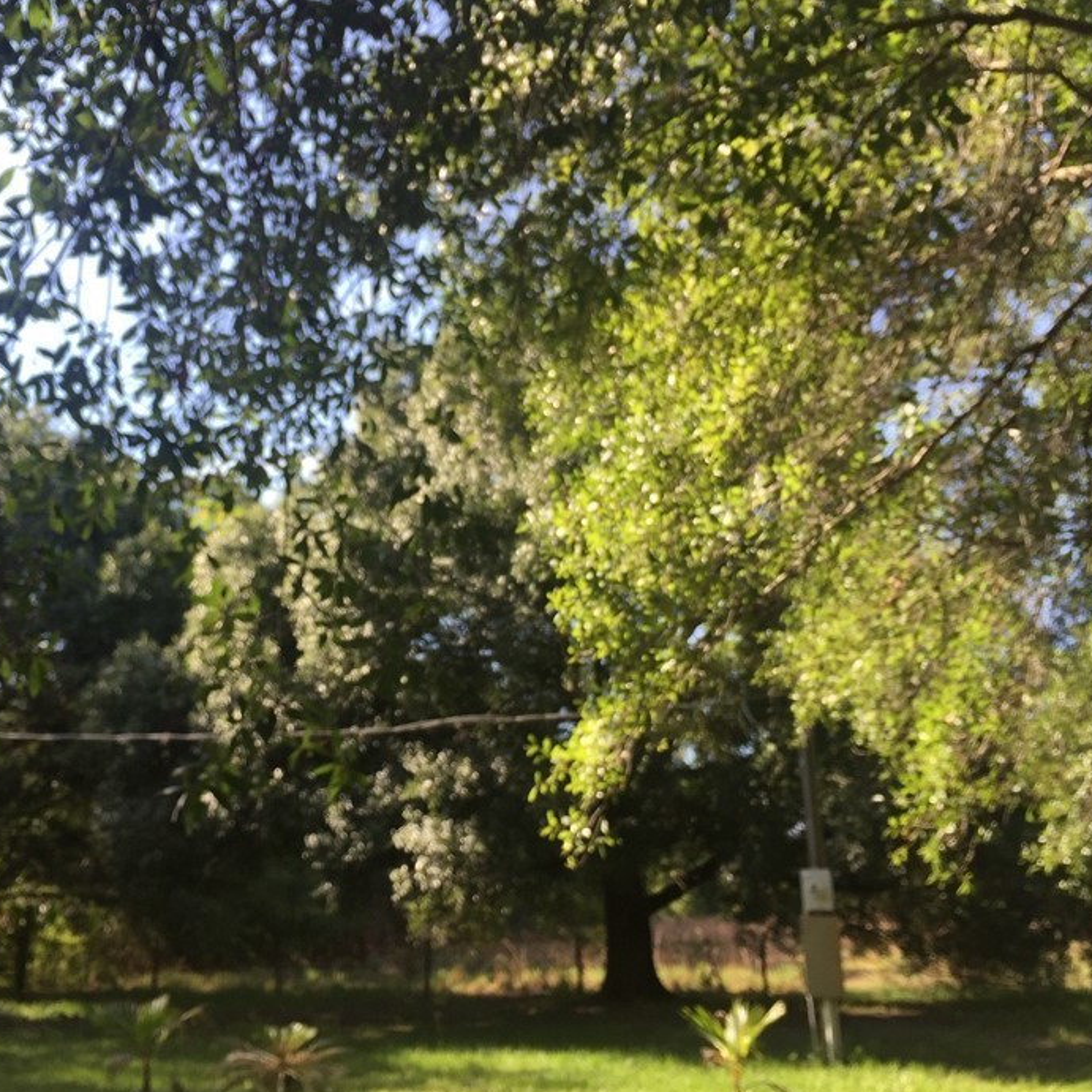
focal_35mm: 38
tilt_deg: +13.8
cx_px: 431
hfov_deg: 43.6
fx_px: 1356
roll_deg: -0.7
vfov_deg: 43.8
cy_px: 594
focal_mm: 4.15
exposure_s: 1/449
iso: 32
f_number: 2.2
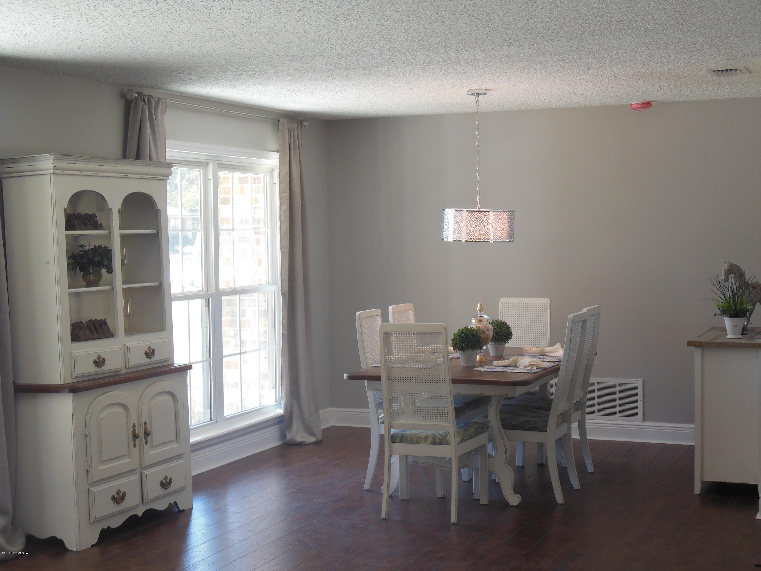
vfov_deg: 25.7
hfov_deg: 33.8
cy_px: 286
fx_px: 1253
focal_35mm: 57
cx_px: 380
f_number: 4.1
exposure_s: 1/30
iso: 200
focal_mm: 10.2
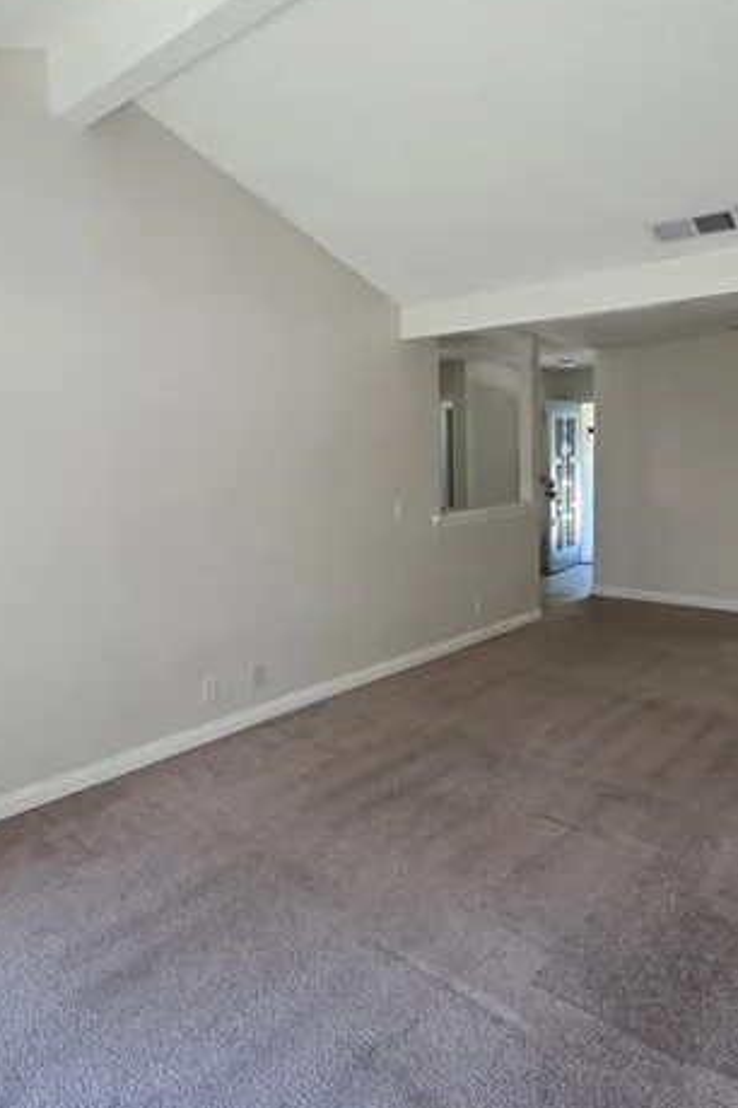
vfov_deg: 78.5
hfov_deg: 57.0
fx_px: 676
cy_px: 526
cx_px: 423
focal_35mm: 22
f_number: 2.2
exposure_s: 1/60
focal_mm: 2.2
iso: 80
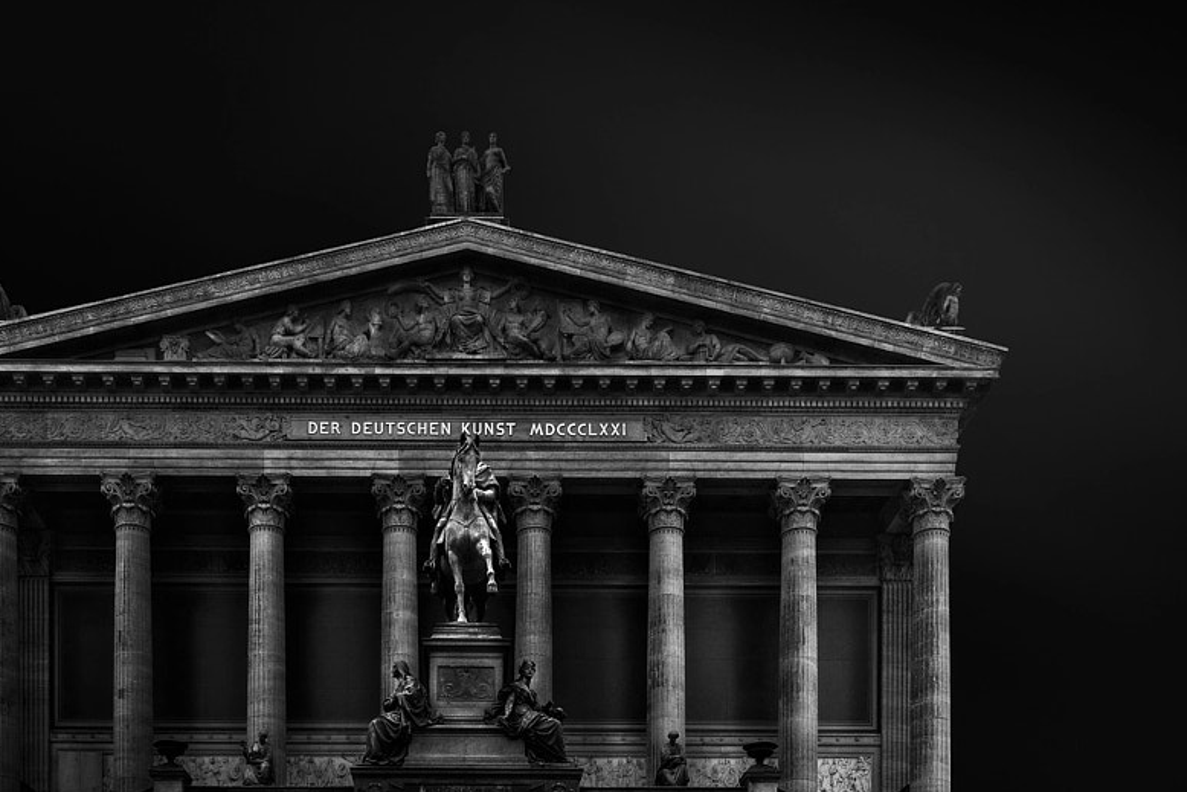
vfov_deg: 32.8
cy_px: 807
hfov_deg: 51.5
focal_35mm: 37
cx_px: 465
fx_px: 1220
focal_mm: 18
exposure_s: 1/30
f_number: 8
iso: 100
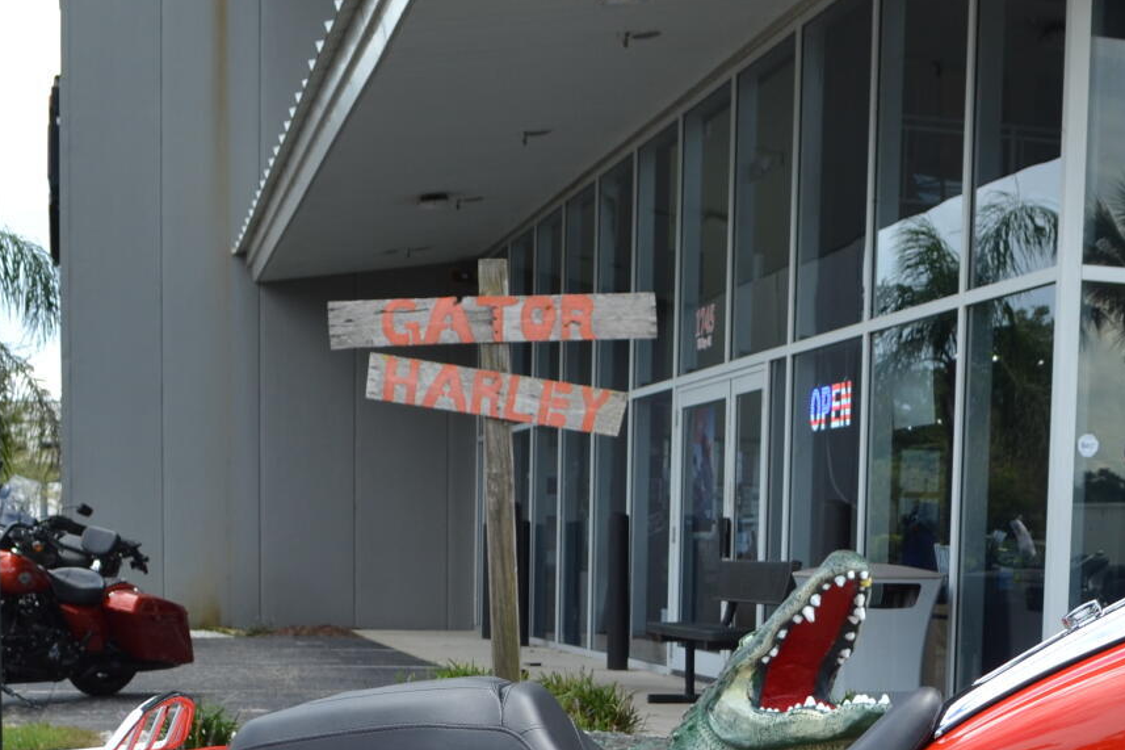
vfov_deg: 18.6
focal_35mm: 70
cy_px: 860
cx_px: 845
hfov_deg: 28.4
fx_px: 2187
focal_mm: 20
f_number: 6.3
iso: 100
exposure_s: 1/160
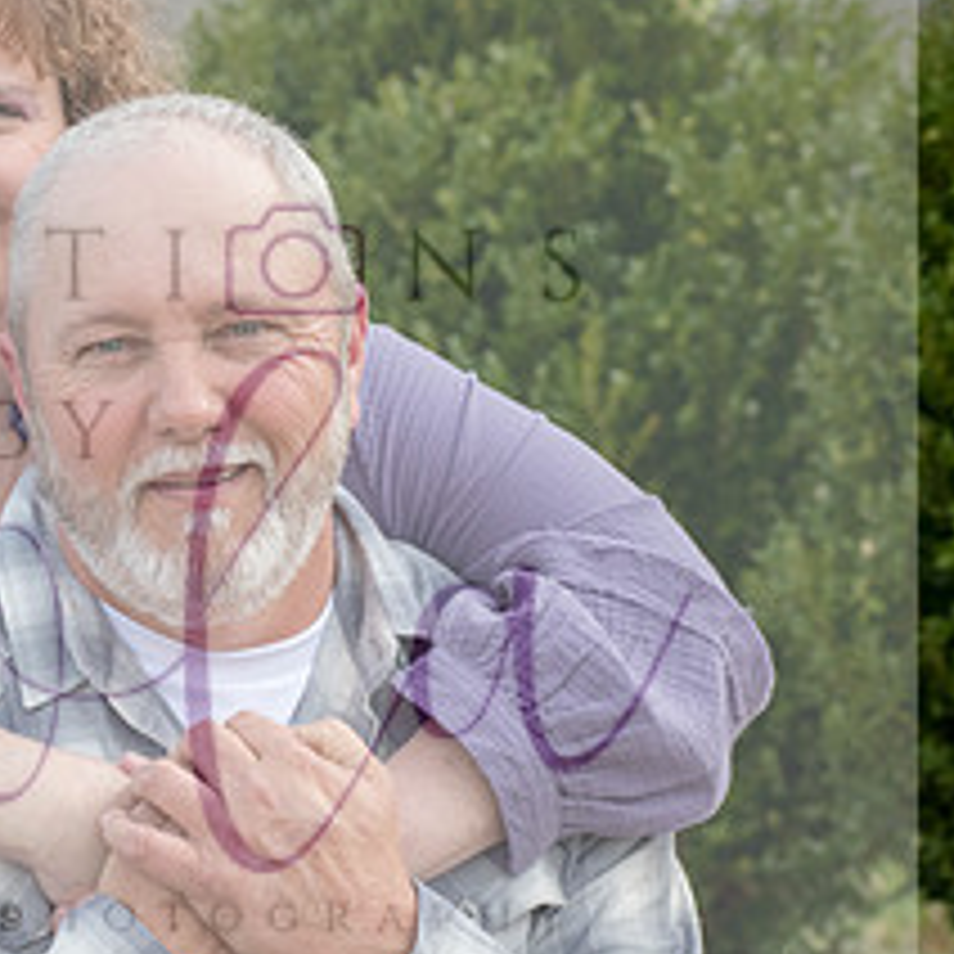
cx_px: 104
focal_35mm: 200
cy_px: 520
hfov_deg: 8.7
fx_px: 6236
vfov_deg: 8.7
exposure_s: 1/500
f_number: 8
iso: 400
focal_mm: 86
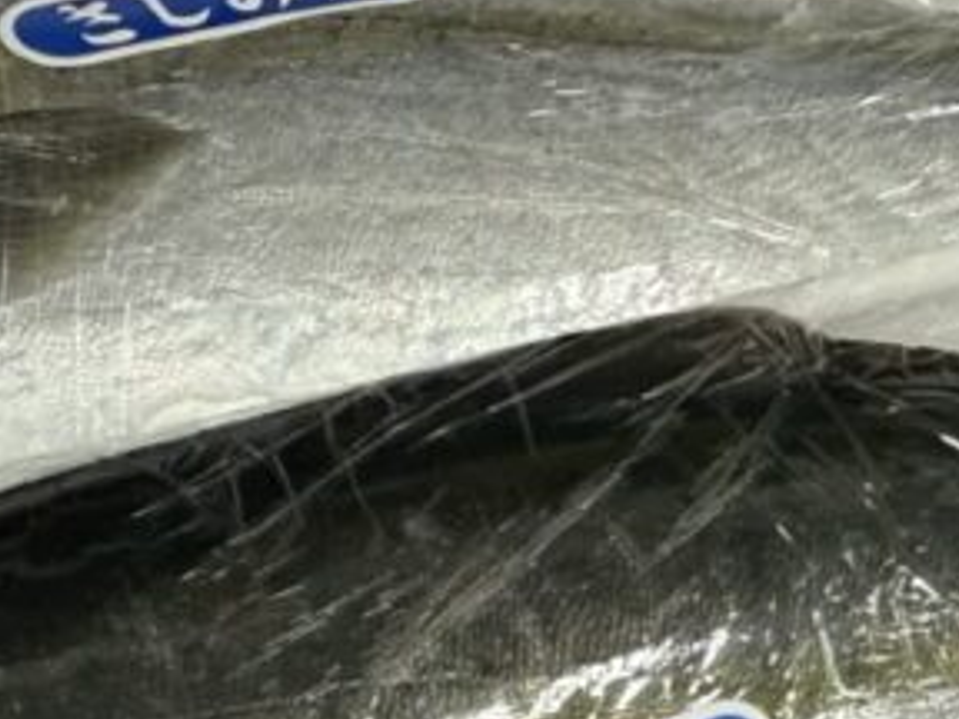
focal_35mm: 89
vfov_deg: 14.8
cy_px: 1228
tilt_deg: -62.3
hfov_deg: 22.0
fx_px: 2466
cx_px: 468
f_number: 2.2
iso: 250
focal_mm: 2.22
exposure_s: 1/60
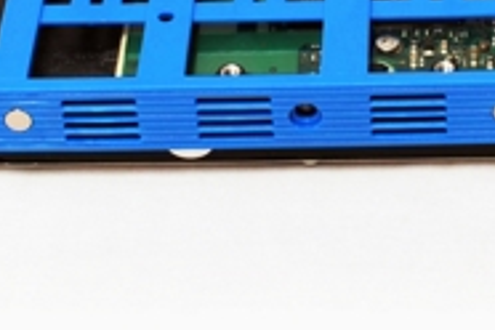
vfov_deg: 8.0
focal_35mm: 168
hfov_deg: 12.2
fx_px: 2310
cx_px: 330
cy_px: -138
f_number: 18
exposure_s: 8
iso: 100
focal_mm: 26
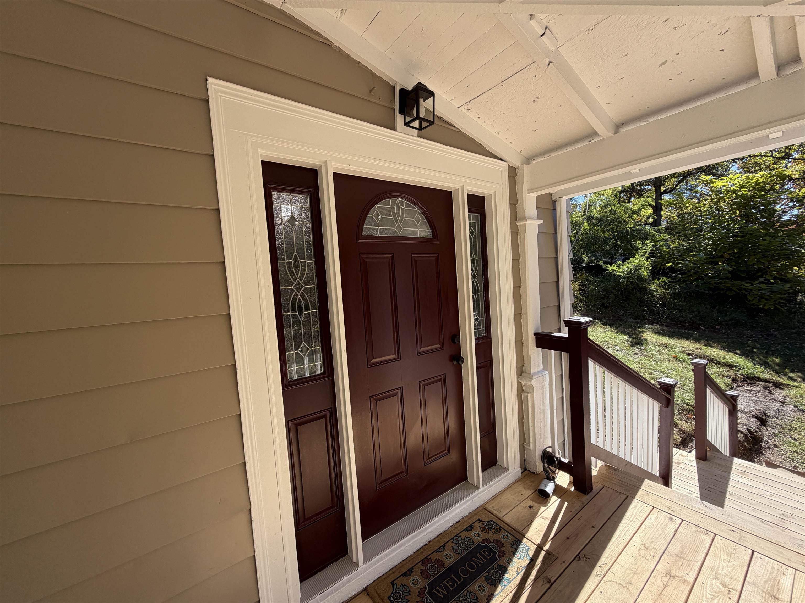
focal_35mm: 14
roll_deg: +4.9
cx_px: 402
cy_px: 302
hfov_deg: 102.1
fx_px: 326
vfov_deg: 85.7
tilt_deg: -4.3
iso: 64
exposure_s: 1/502
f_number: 2.2
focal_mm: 2.22
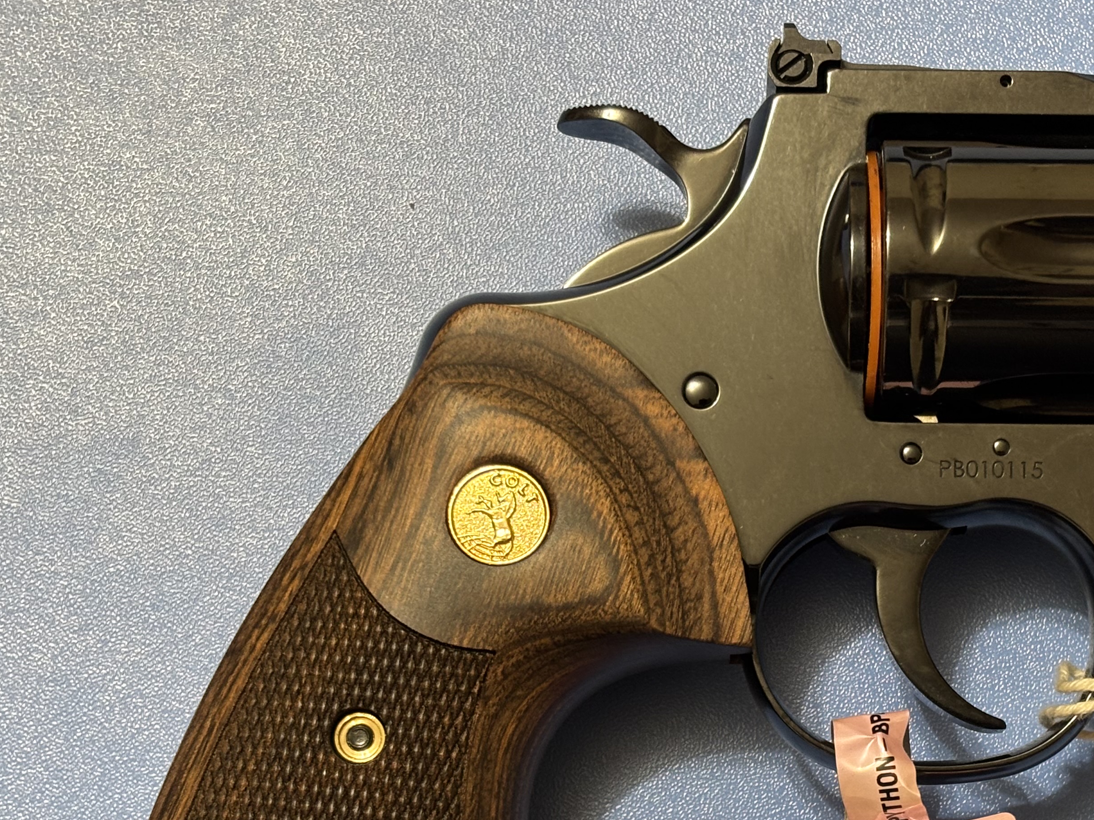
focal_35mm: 86
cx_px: 810
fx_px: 2718
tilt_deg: -80.1
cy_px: 598
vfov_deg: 17.1
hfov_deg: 22.6
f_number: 1.6
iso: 125
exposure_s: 1/40
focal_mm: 5.96
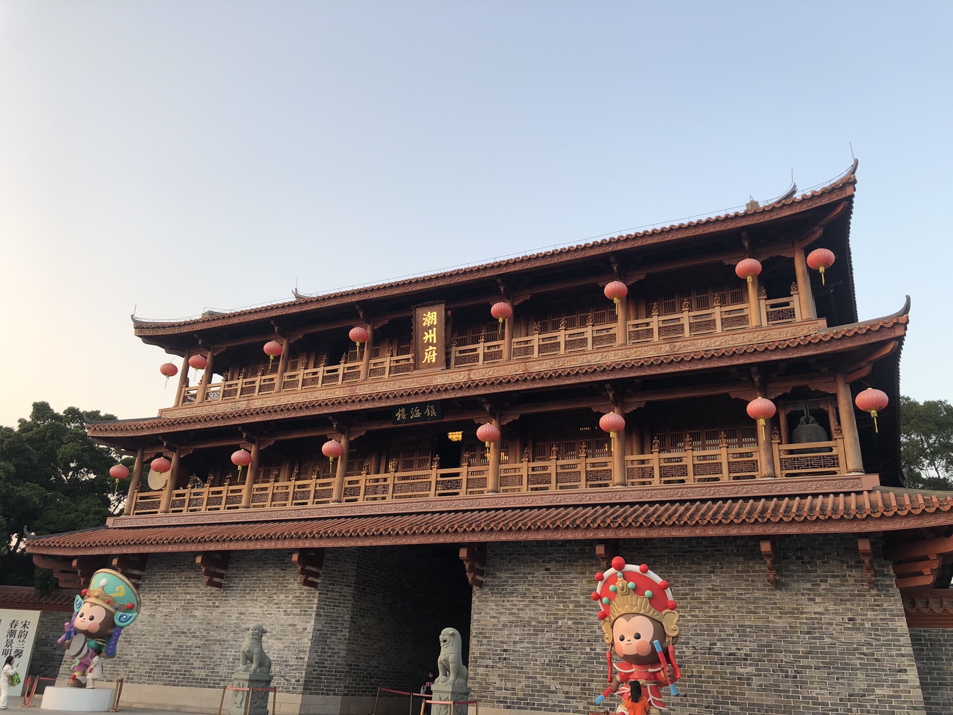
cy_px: 358
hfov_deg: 63.4
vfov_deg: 49.7
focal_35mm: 28
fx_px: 771
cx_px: 476
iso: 20
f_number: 1.8
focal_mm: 3.99
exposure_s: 1/130
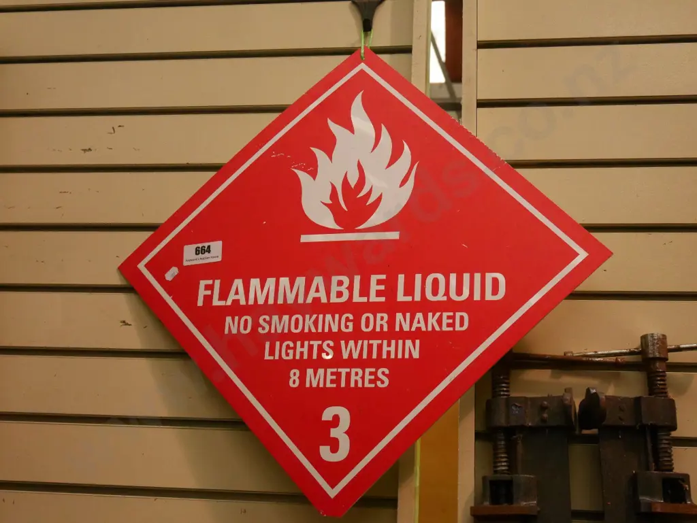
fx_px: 886
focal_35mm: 44
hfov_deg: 42.9
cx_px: 348
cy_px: 262
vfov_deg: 32.9
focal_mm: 22
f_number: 4.9
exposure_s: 1/200
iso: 3200
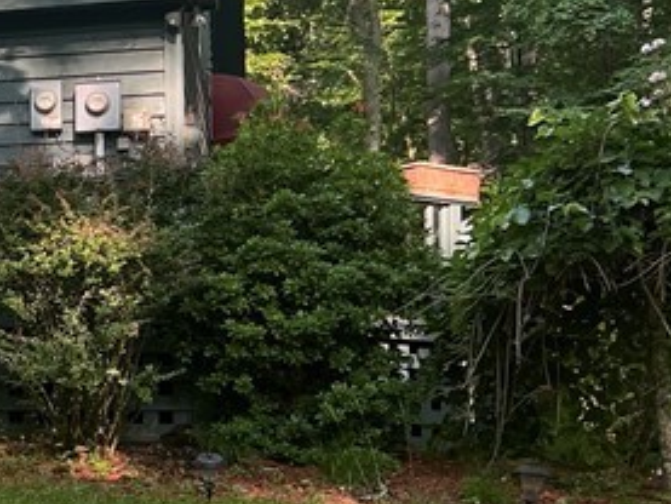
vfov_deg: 15.4
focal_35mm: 96
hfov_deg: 17.3
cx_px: -480
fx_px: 1862
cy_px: 305
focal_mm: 5.7
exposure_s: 1/347
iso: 50
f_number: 1.5
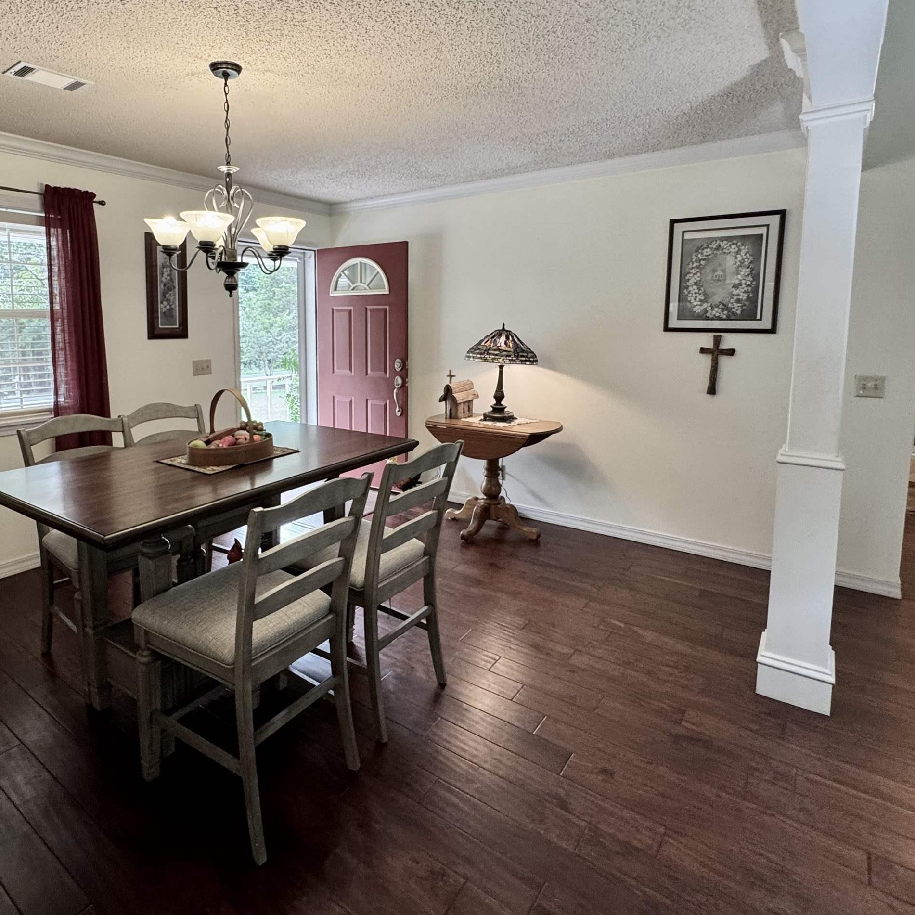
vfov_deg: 74.3
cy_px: 384
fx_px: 598
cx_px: 359
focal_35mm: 20
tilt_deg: -7.3
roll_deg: +0.1
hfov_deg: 73.9
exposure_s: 1/60
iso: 200
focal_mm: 2.22
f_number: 2.2
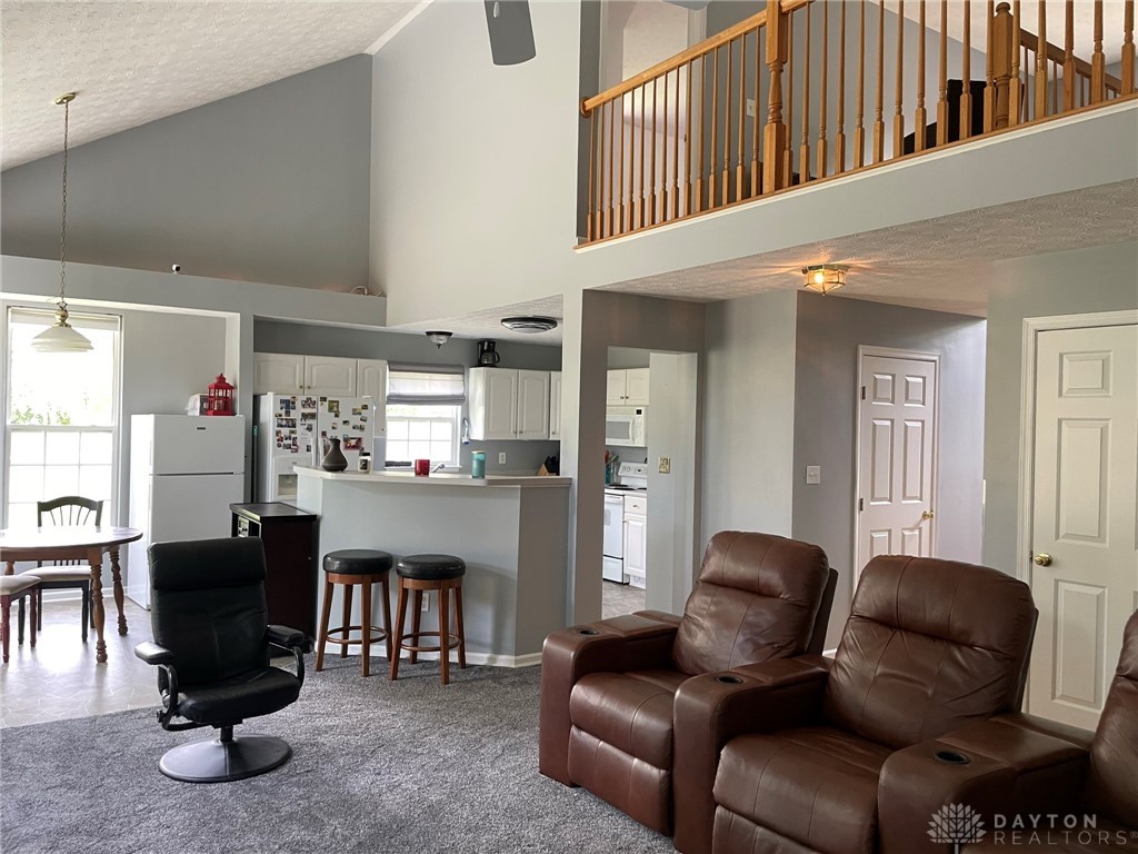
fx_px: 855
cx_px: 569
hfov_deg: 67.3
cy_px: 427
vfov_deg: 53.1
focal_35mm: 26
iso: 200
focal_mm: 4.2
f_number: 1.6
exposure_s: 1/60
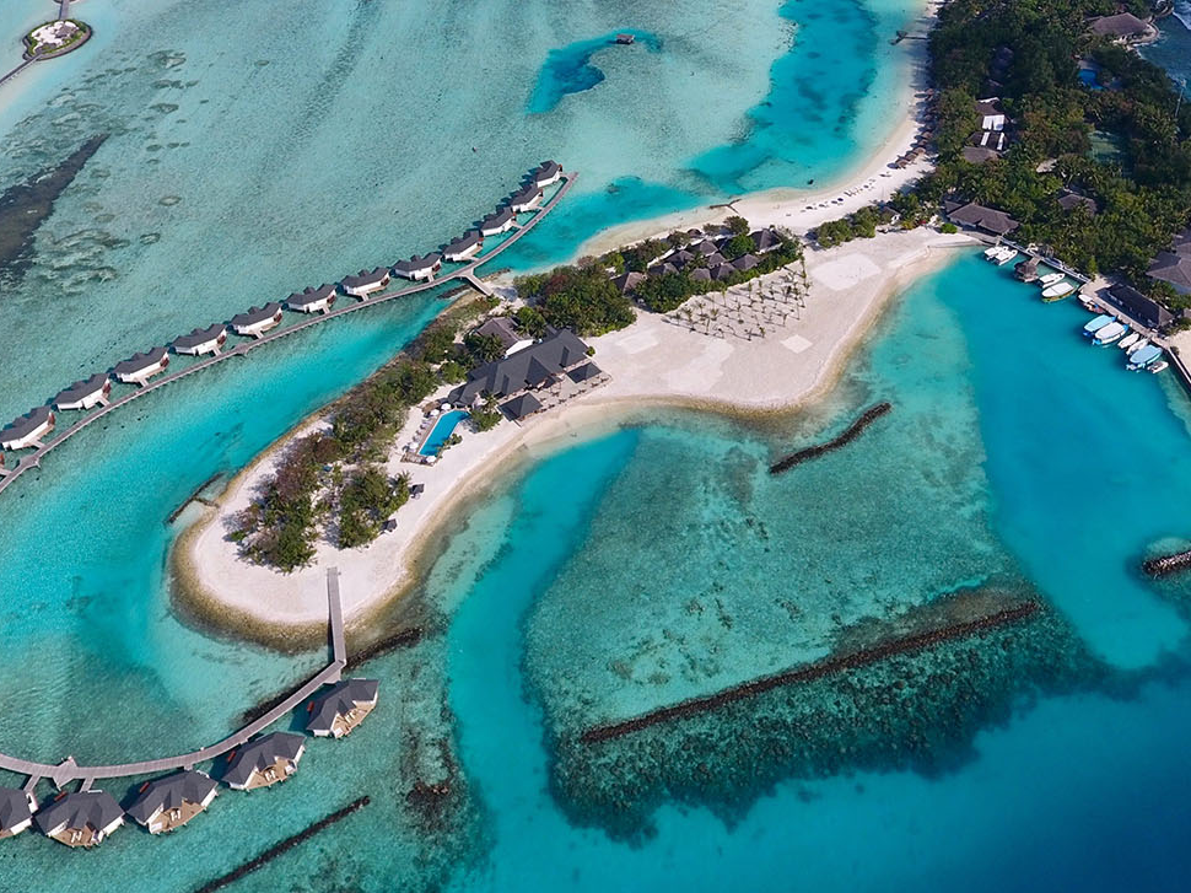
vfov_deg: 42.2
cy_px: 275
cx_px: 670
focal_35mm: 33
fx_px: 1135
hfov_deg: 55.2
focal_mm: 3.61
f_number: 2.8
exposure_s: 1/1287
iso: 100
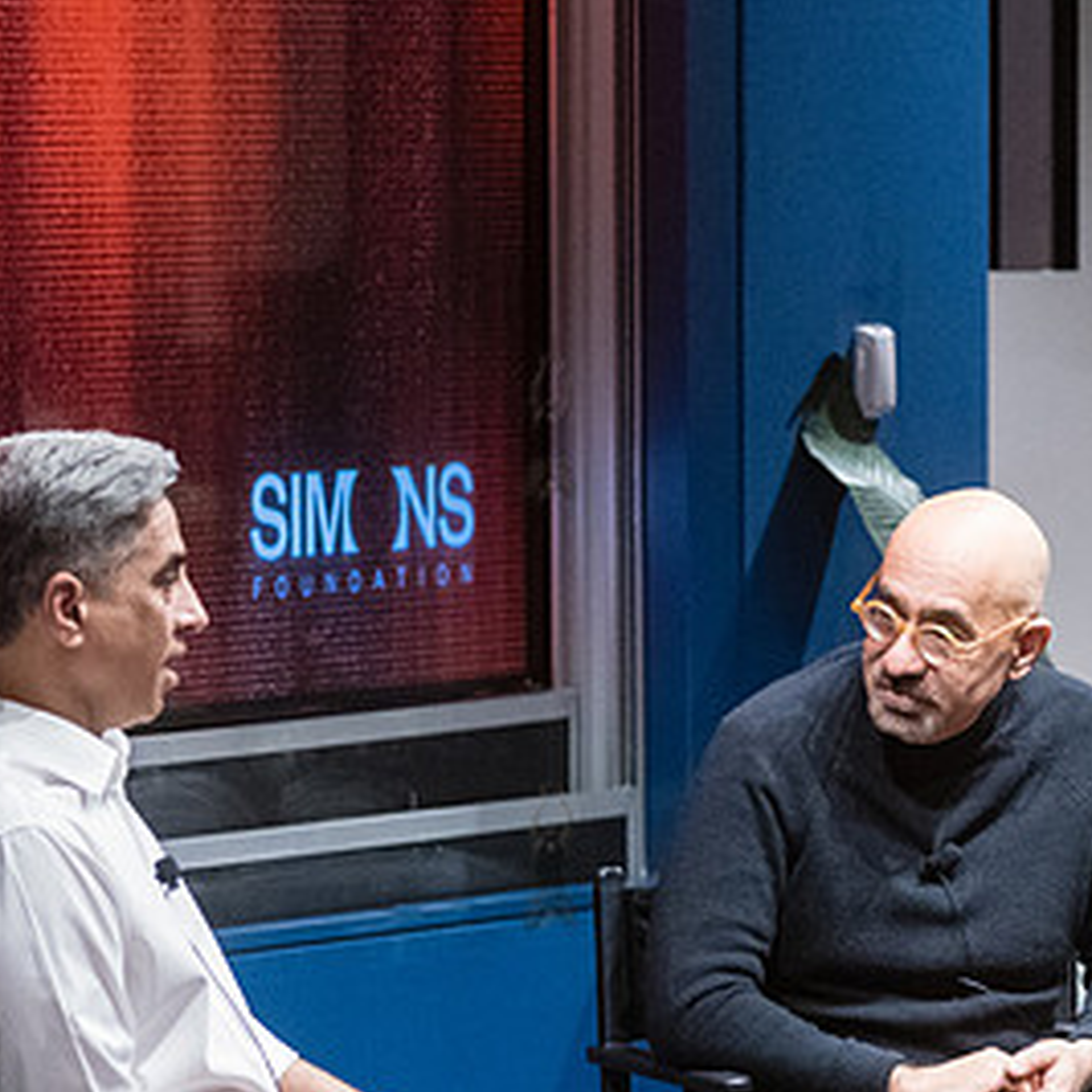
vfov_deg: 5.9
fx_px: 10600
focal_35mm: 297
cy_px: 717
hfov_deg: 5.9
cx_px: 858
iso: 6400
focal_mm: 125
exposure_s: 1/200
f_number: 4
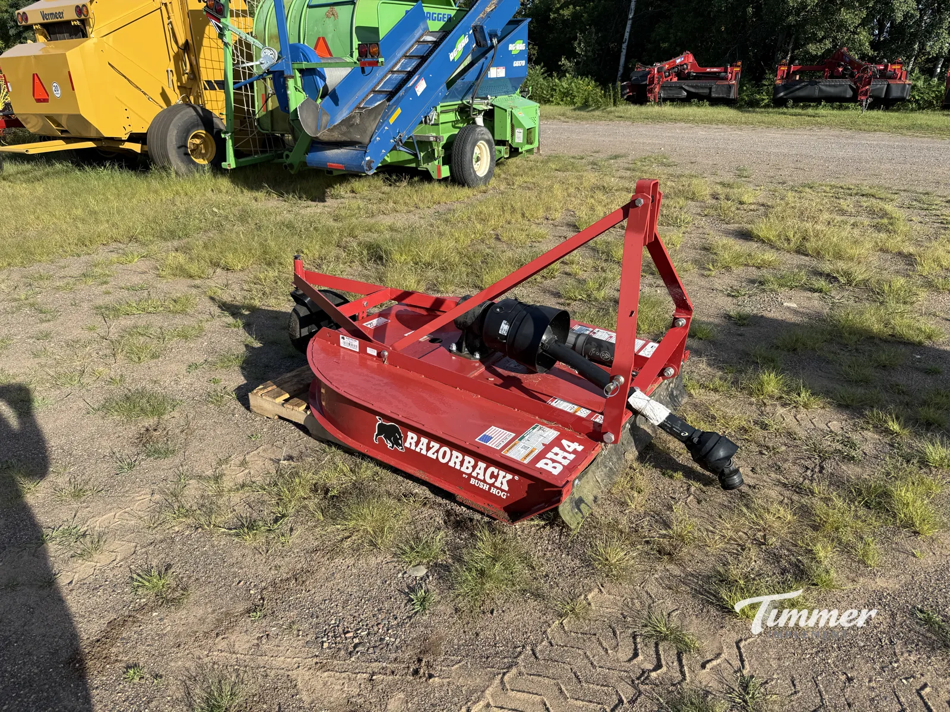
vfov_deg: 56.8
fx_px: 659
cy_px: 356
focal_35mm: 24
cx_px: 475
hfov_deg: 71.6
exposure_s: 1/2370
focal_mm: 6.76
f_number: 1.78
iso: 80
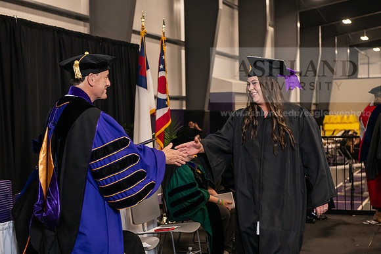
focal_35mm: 66
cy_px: 127
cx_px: 190
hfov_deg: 30.5
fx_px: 699
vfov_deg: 20.6
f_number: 5
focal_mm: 66
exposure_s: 1/125
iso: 1600
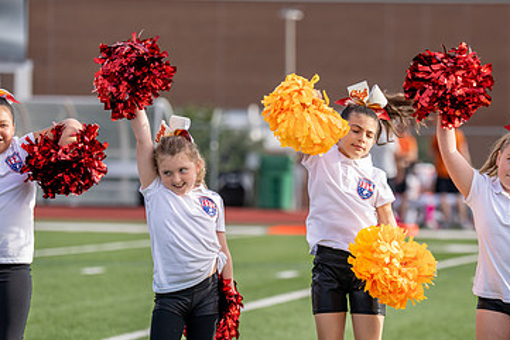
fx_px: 3344
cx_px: 370
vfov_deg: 5.8
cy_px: 247
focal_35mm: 236
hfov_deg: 8.7
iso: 250
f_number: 2.8
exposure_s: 1/2500
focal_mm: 136
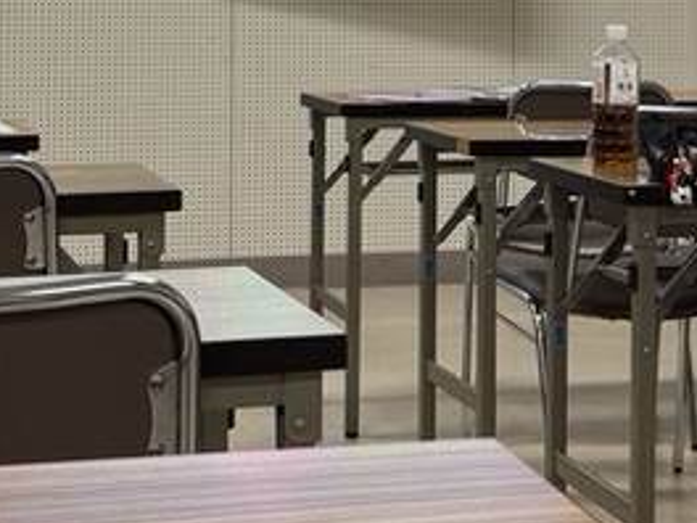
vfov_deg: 15.4
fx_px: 1873
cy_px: -92
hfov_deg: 21.1
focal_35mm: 93
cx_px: 285
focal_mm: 6.76
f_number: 1.78
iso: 100
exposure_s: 1/100
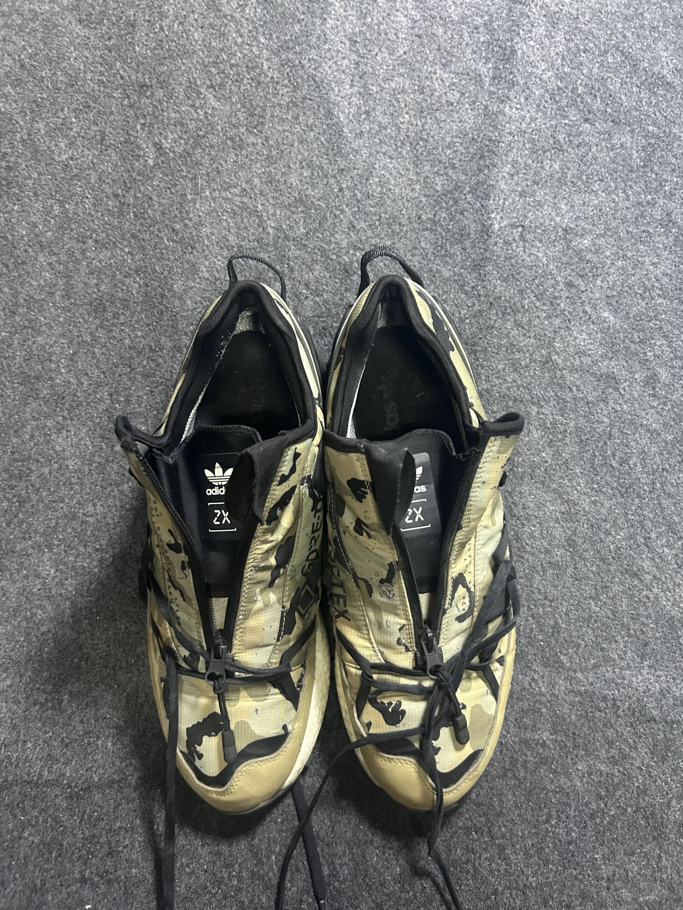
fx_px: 684
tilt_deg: -49.6
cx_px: 342
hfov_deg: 53.1
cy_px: 455
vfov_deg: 67.3
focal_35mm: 26
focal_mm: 5.7
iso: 500
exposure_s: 1/33
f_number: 1.5
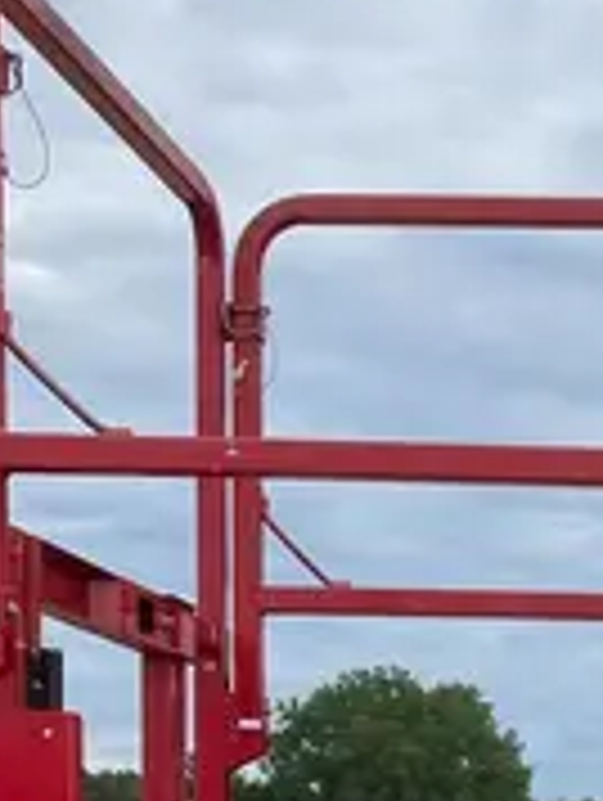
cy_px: 1096
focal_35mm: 115
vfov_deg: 16.0
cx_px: 1084
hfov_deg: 11.9
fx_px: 2665
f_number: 1.8
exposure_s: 1/1056
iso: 20
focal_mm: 3.99
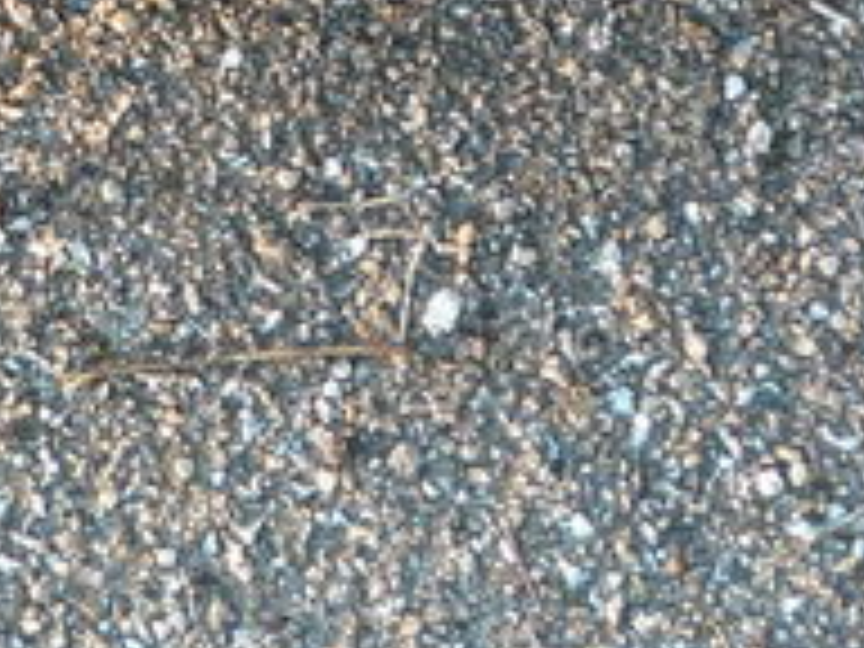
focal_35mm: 156
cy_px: -486
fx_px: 3894
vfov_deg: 9.1
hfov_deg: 12.6
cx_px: 72
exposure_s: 1/30
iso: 125
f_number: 3.3
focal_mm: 5.2
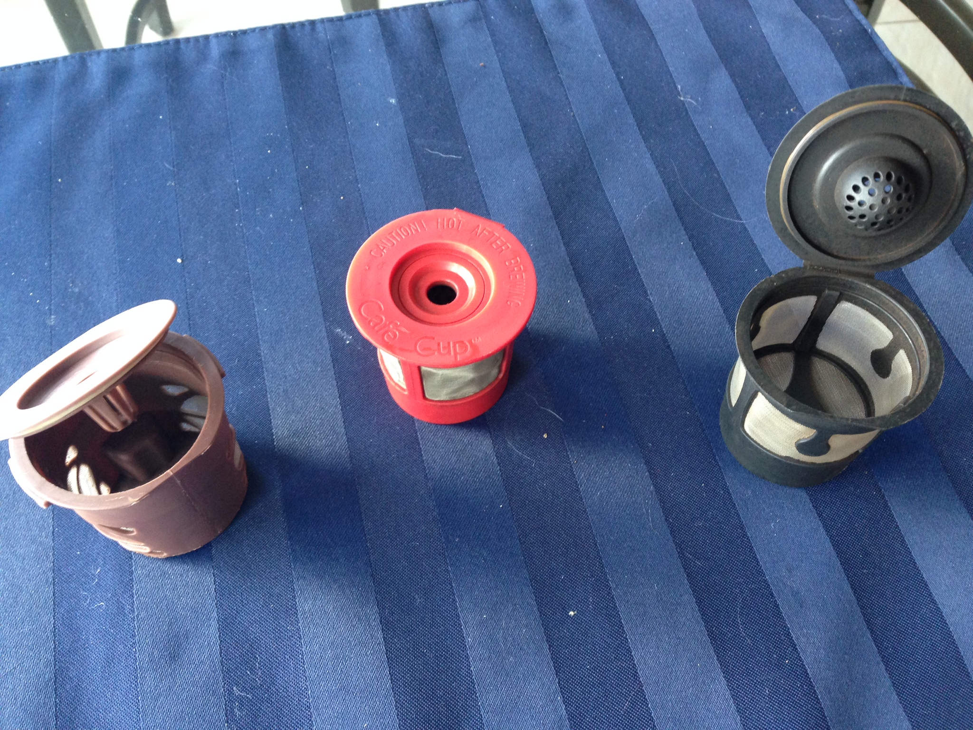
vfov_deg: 42.9
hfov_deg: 55.4
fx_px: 928
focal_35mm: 33
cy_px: 365
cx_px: 486
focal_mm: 4.12
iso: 160
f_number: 2.4
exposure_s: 1/20
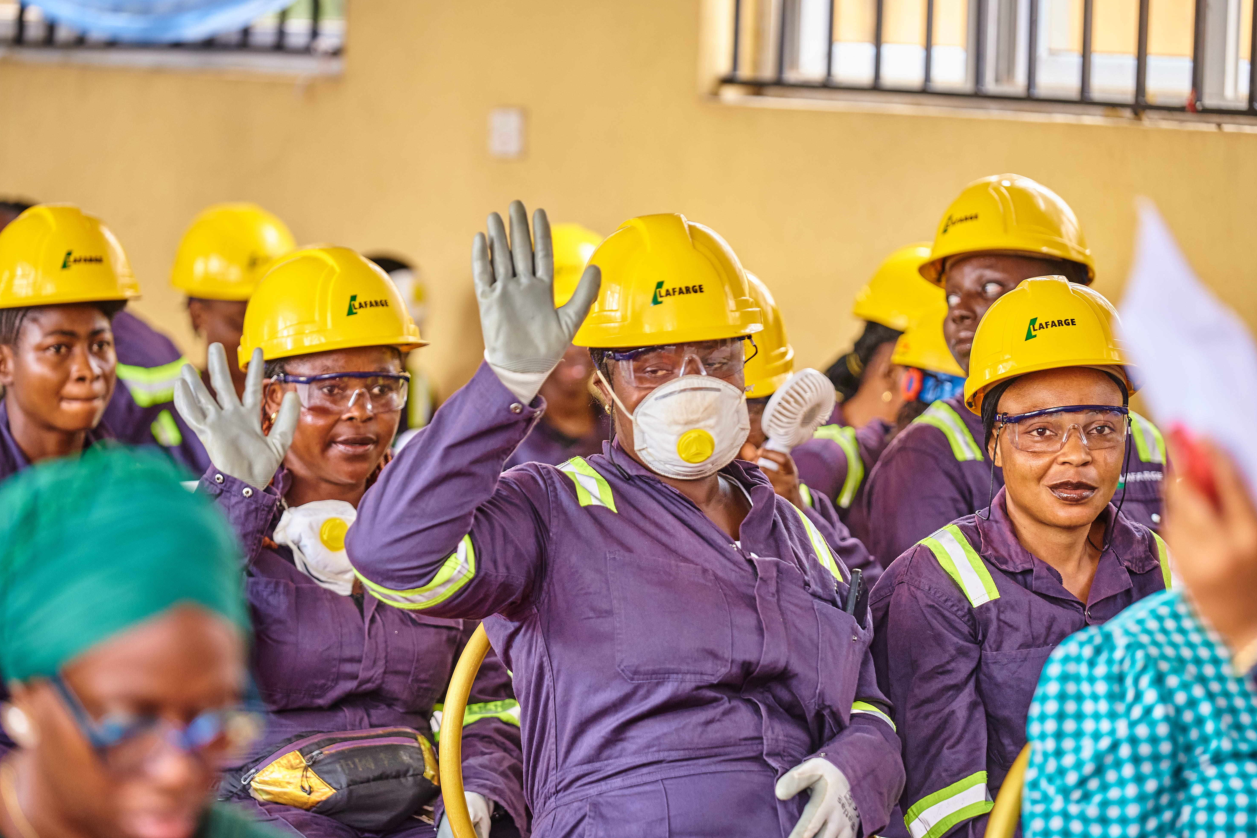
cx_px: 628
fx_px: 5621
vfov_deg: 8.5
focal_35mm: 161
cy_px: 417
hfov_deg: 12.8
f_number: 3.2
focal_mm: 160
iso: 800
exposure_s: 1/125
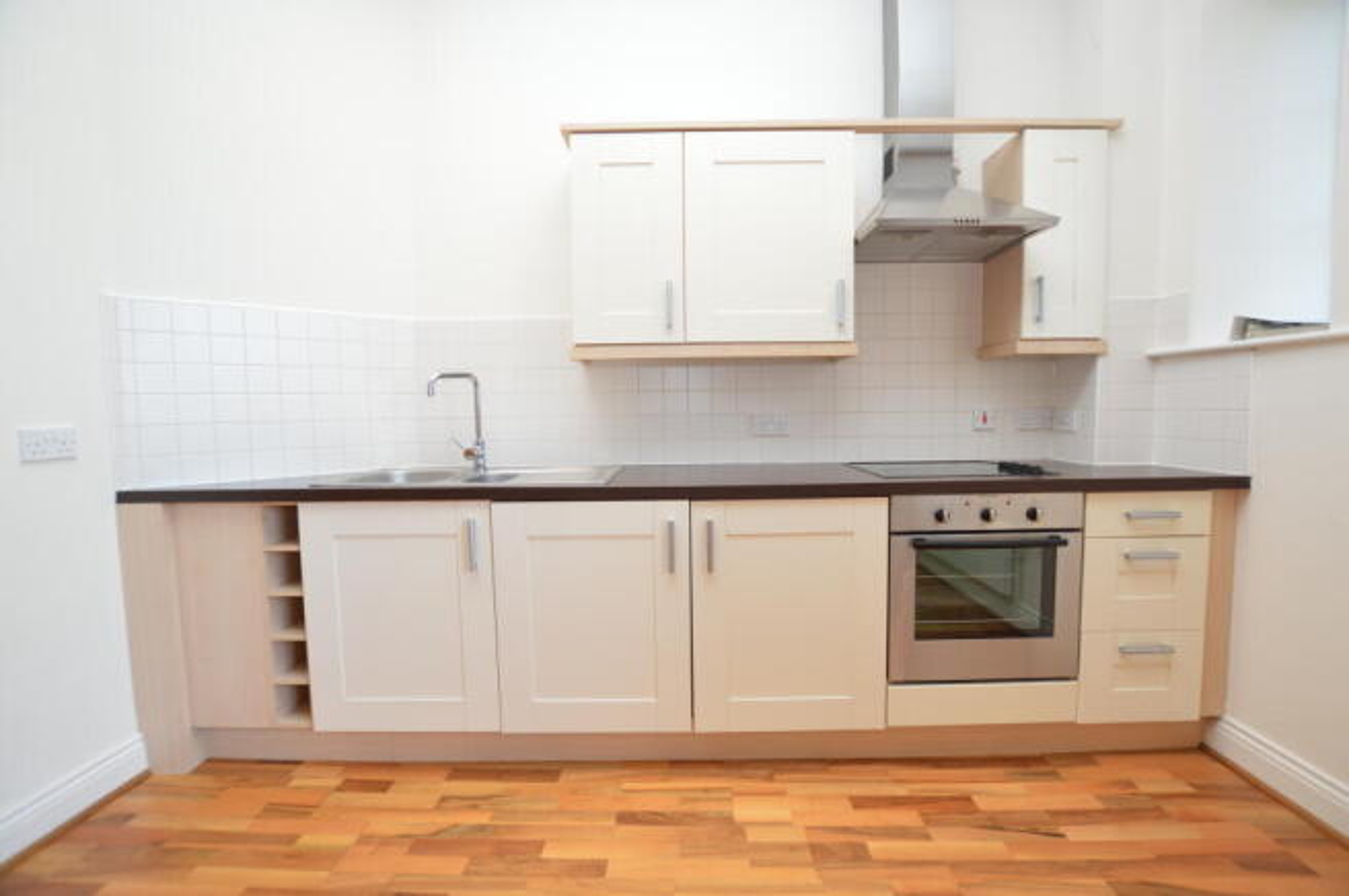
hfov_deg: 100.4
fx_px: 562
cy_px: 448
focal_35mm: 15
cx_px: 674
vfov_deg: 77.2
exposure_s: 1/60
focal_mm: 10
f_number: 4
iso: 400
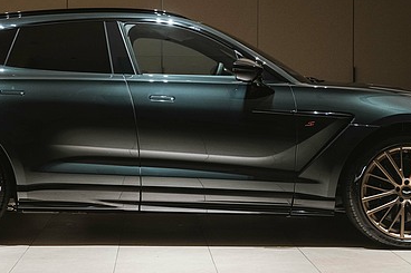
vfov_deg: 19.4
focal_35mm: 70
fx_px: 799
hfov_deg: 28.7
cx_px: 138
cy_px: 81
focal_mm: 33
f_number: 3.2
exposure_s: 1/25
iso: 1250
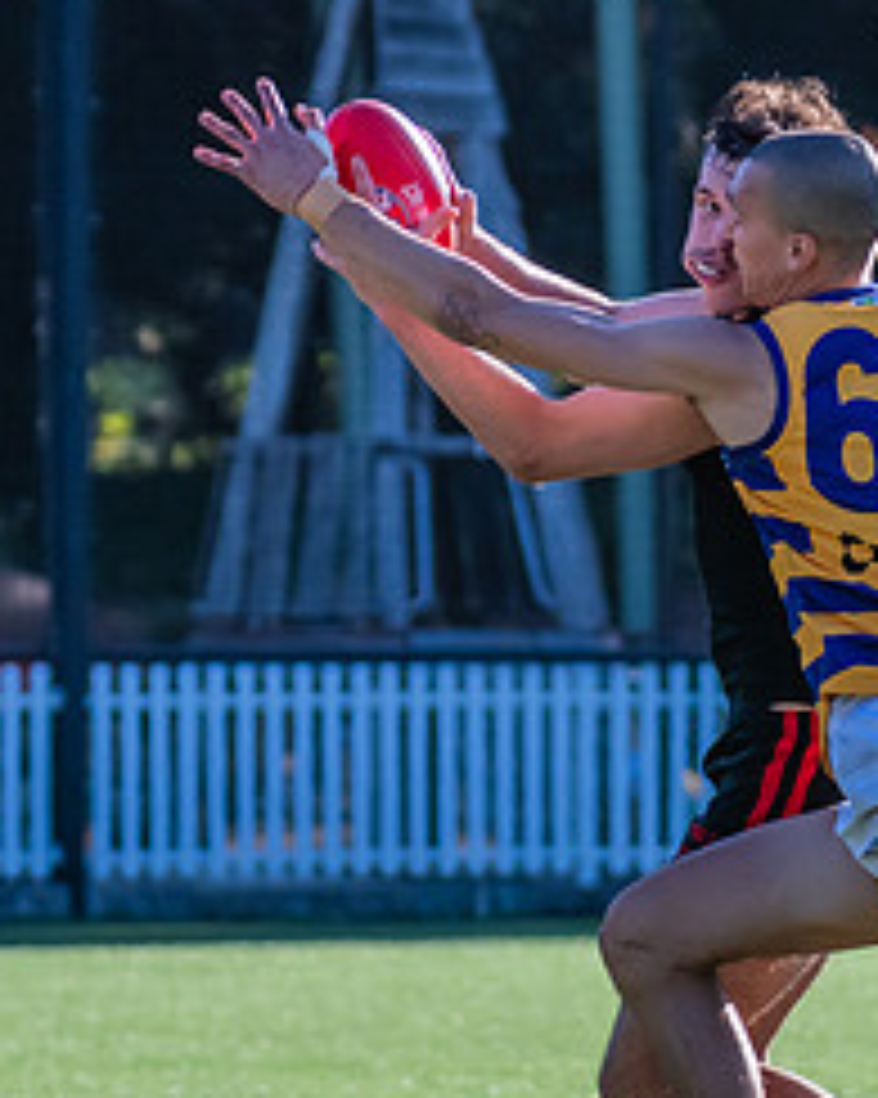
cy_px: 658
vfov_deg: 2.6
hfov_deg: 2.1
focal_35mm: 736
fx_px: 23922
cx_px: 611
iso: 800
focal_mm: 240
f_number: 8
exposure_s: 1/1250
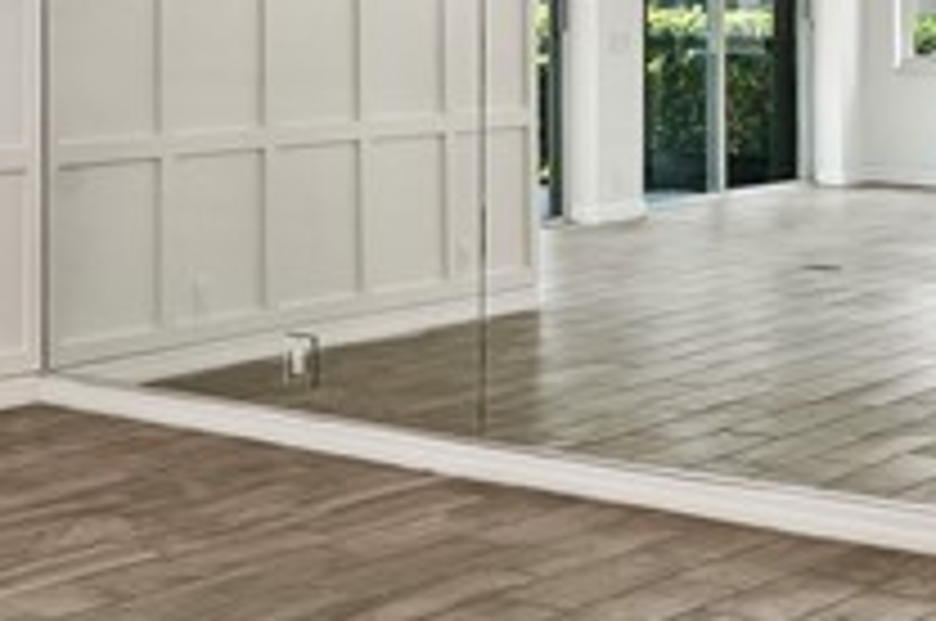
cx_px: -232
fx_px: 2440
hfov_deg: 20.1
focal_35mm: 94
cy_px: 20
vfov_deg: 14.3
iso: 320
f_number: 10
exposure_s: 1/2.5
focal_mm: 18
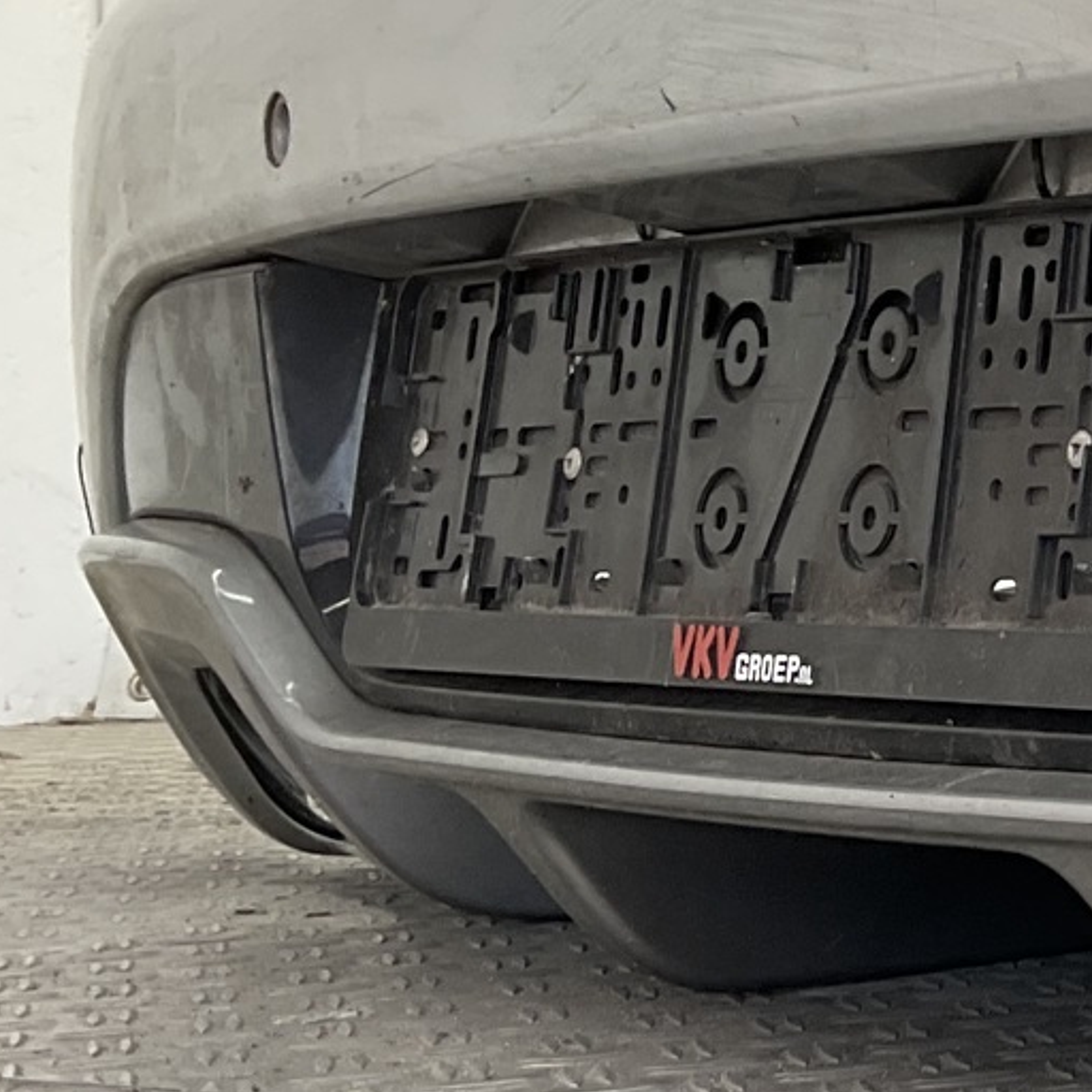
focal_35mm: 101
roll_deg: +0.0
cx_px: 1881
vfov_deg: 17.2
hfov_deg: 15.2
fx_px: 3605
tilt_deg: -2.6
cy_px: 533
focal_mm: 3
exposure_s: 1/120
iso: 20
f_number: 1.8
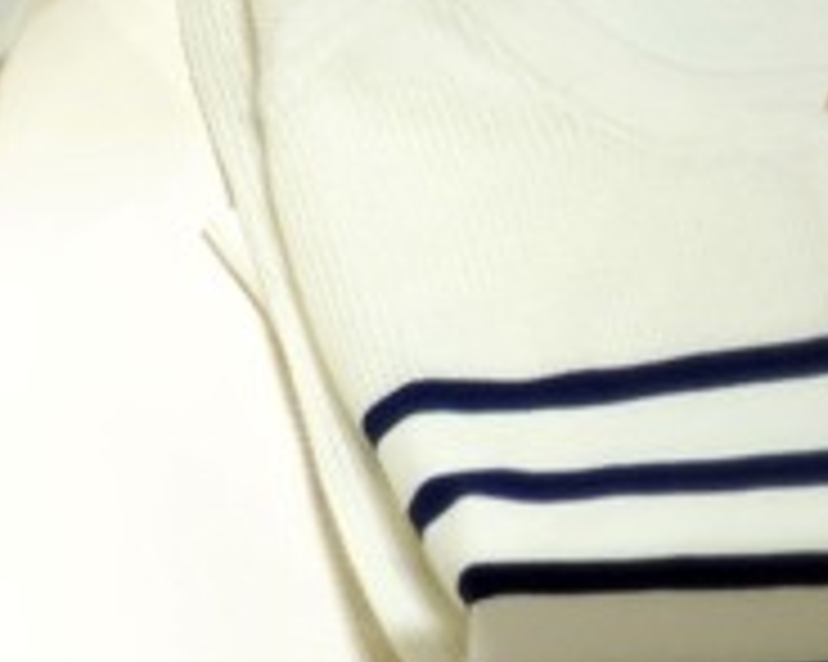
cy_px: 1034
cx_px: -1197
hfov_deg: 9.4
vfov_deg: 8.2
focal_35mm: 183
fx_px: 4482
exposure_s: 1/400
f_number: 2
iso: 320
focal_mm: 35
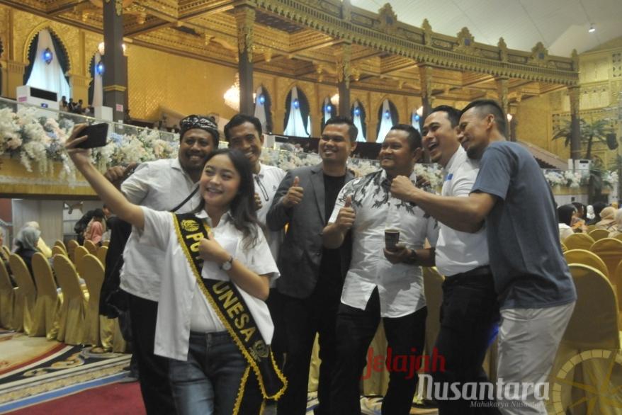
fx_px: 518
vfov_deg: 43.6
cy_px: 208
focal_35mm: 30
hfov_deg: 61.9
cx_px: 311
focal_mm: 20
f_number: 3.5
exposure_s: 1/40
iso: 1600
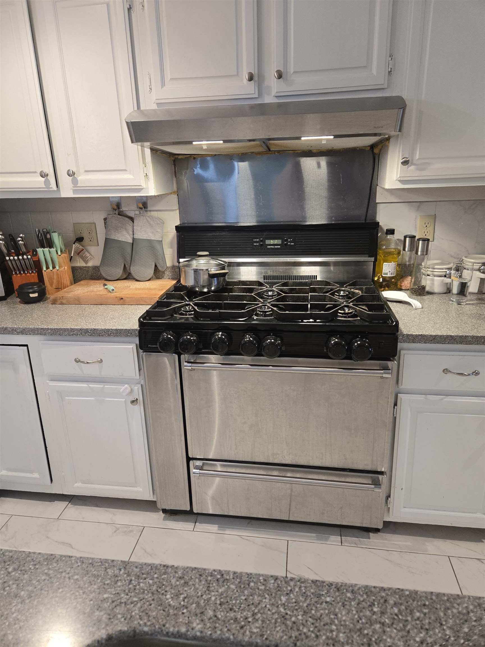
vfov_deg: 73.9
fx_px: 430
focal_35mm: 23
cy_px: 324
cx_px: 242
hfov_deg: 58.9
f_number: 1.8
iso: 320
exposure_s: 1/120
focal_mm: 5.4
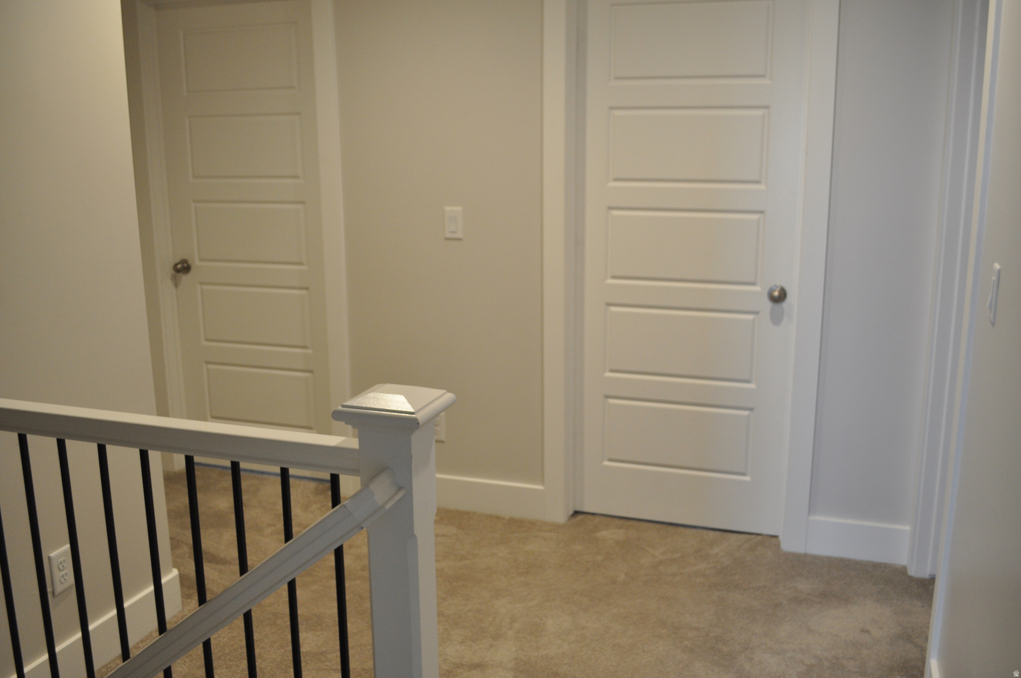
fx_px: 935
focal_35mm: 33
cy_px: 339
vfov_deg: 39.9
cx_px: 510
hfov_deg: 57.3
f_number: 4
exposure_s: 1/60
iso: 720
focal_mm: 22
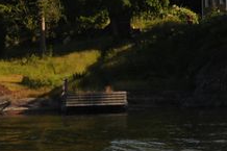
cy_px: -52
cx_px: 307
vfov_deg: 5.7
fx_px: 1506
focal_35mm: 239
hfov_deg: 8.5
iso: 800
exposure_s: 1/250
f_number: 18
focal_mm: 58
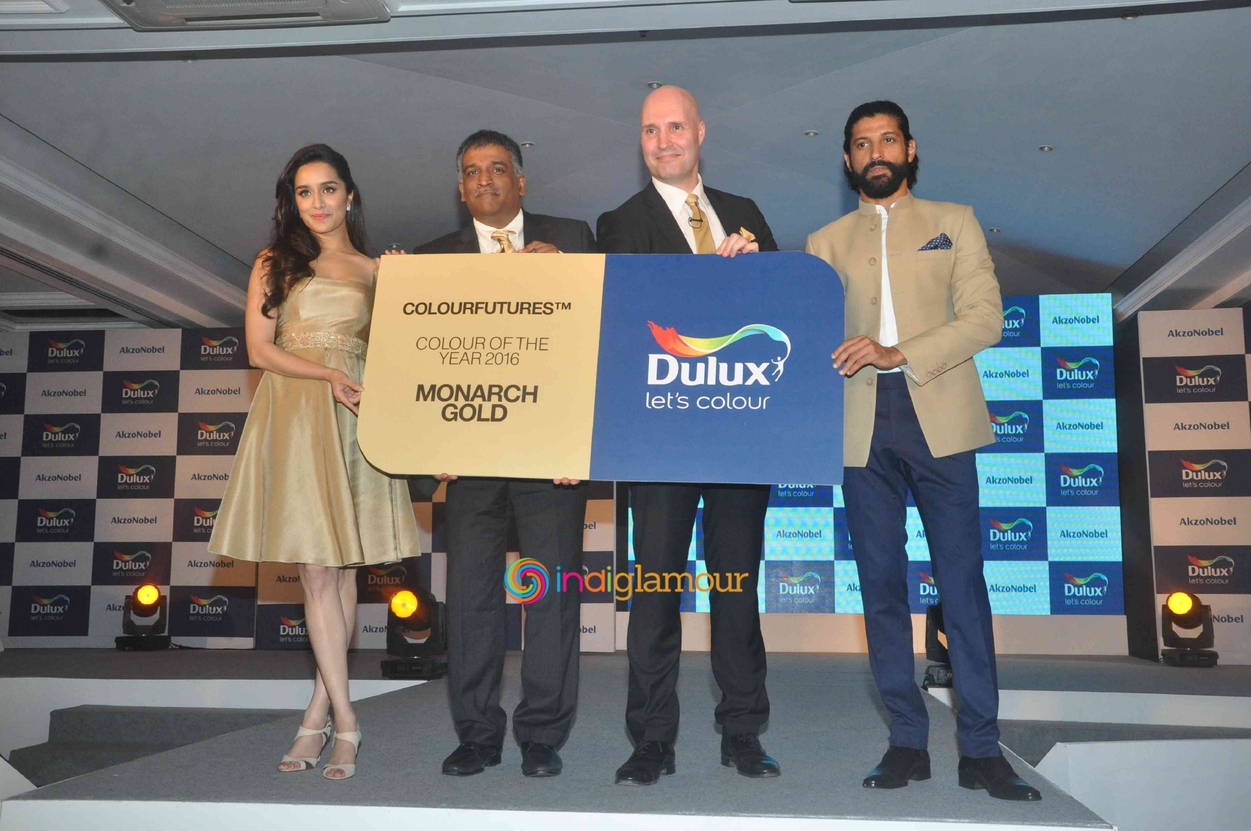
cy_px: 416
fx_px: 1302
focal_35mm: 38
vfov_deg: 35.4
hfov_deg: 51.3
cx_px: 626
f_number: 11
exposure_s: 1/200
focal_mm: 25
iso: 1250
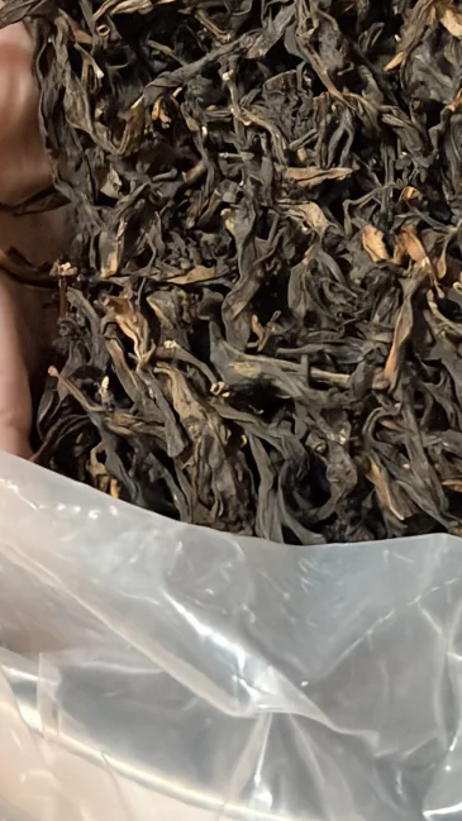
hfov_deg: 10.4
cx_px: 447
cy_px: -62
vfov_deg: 17.9
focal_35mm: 116
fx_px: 2527
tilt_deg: -50.4
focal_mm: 6.76
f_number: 1.78
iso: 800
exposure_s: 1/28
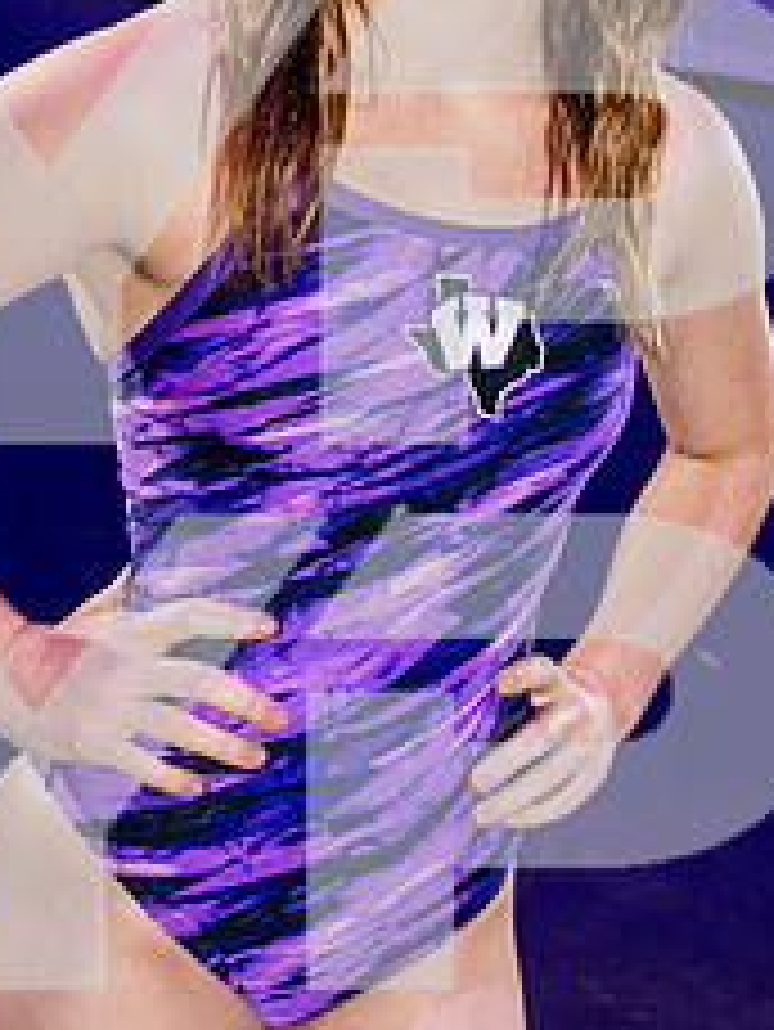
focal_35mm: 73
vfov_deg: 26.2
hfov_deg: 20.1
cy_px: 209
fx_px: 2174
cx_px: 234
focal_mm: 30
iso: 2500
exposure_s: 1/250
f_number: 9
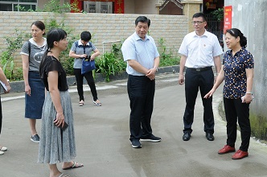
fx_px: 421
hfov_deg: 34.9
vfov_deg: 23.6
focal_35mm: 57
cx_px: 177
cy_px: 64
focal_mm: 21
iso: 250
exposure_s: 1/200
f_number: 7.1
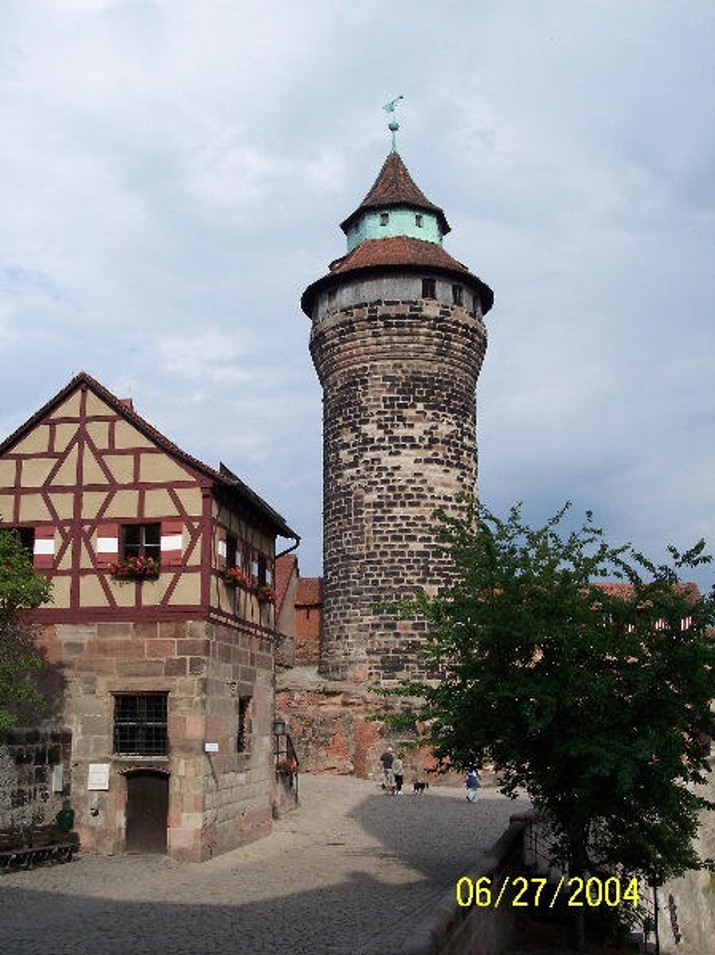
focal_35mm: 38
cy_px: 478
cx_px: 358
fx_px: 1048
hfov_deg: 37.7
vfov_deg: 49.0
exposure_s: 1/700
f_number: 4.8
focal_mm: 8
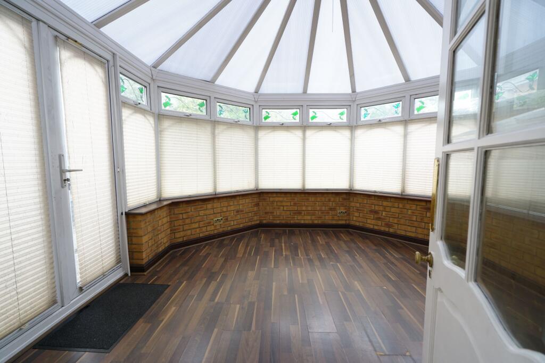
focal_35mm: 16
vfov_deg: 73.8
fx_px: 242
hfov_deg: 96.7
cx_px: 272
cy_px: 182
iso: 400
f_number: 5
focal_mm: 16
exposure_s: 1/30
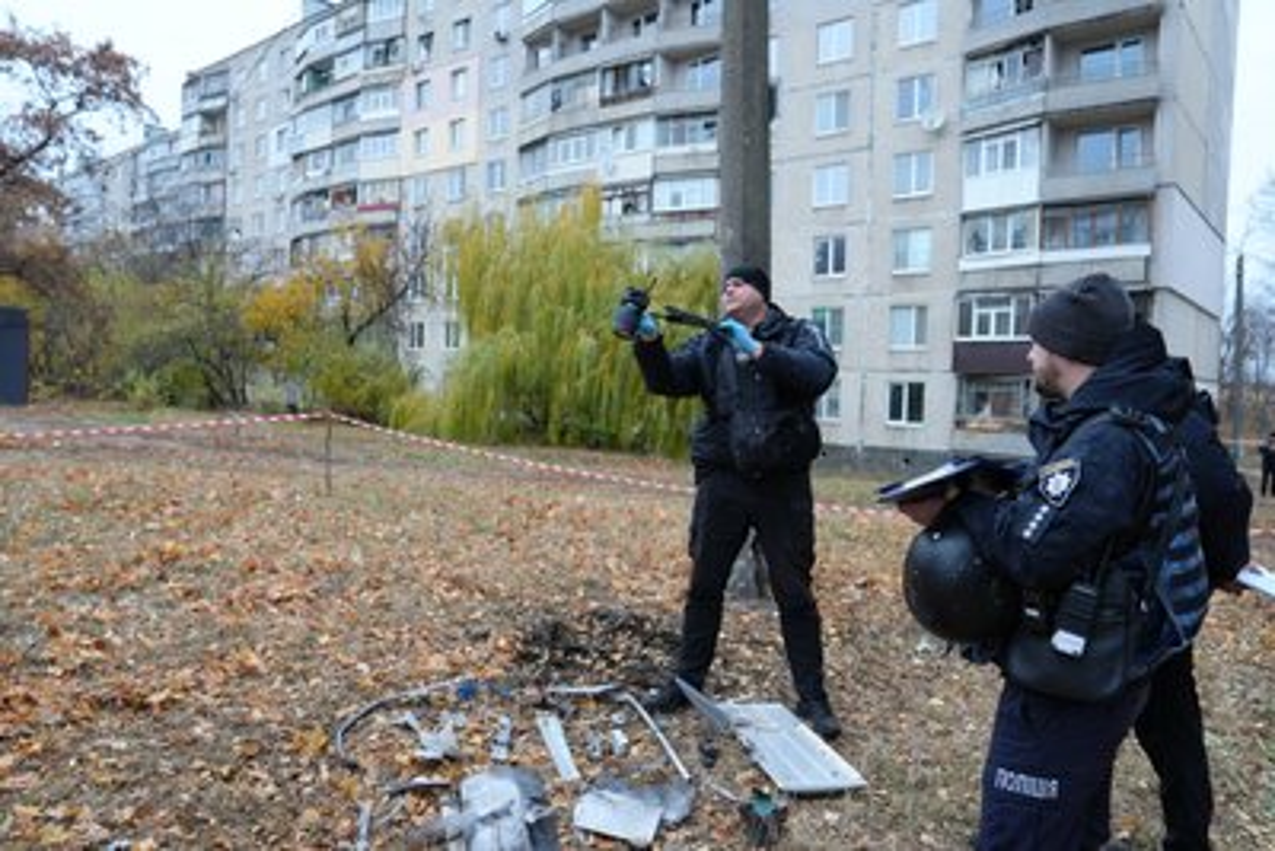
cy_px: 426
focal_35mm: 24
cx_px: 638
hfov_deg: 73.7
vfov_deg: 53.2
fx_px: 850
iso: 640
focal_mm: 24
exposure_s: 1/160
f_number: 4
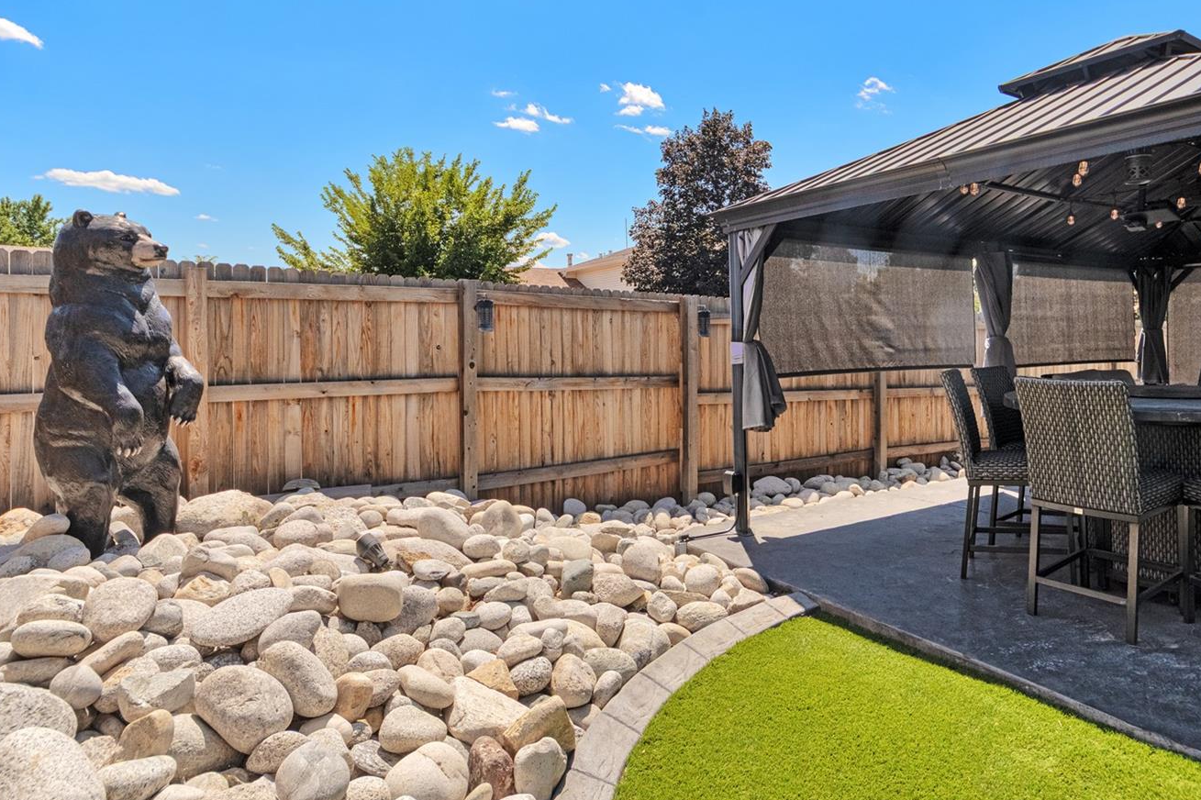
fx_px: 734
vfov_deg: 56.9
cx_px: 695
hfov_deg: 78.0
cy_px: 334
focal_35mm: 22
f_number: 8
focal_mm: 12
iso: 320
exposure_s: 1/800
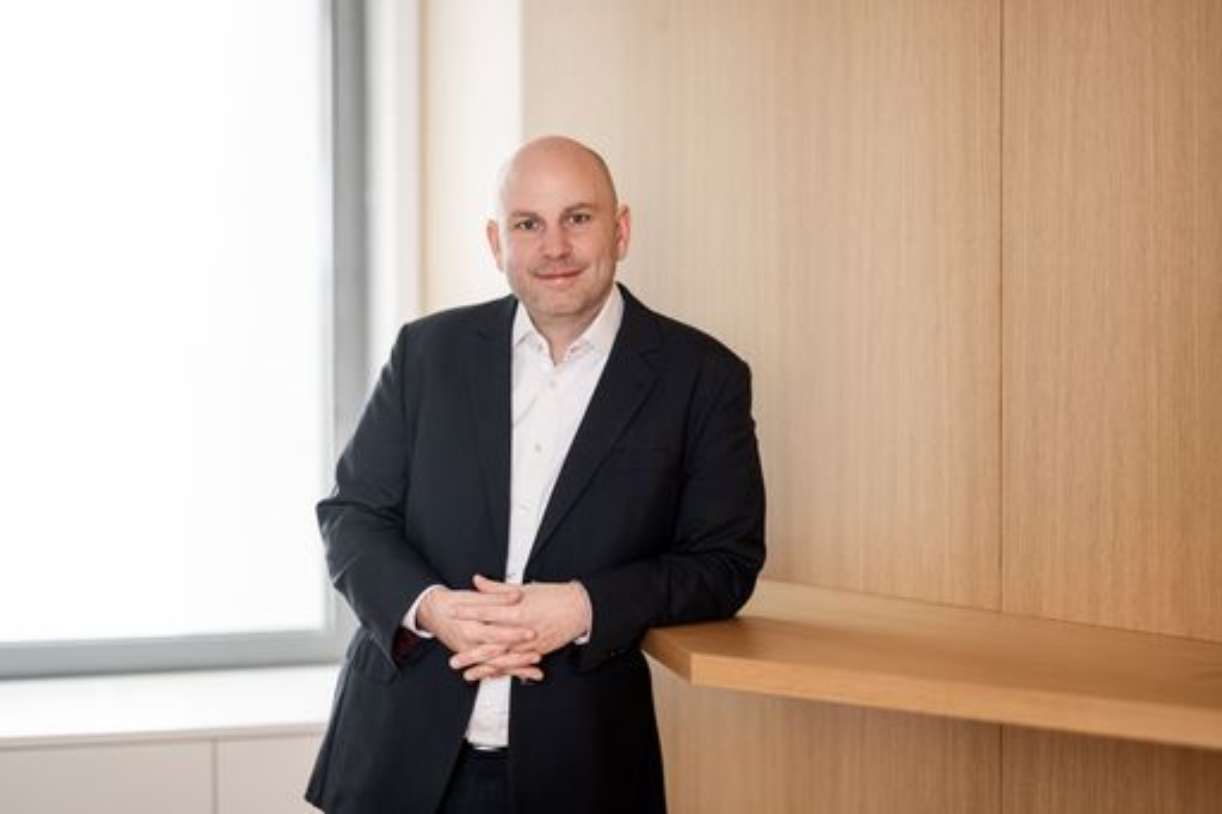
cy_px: 407
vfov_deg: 16.1
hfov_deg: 23.9
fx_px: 2884
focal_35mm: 85
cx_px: 611
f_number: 1.6
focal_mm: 85
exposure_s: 1/125
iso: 200
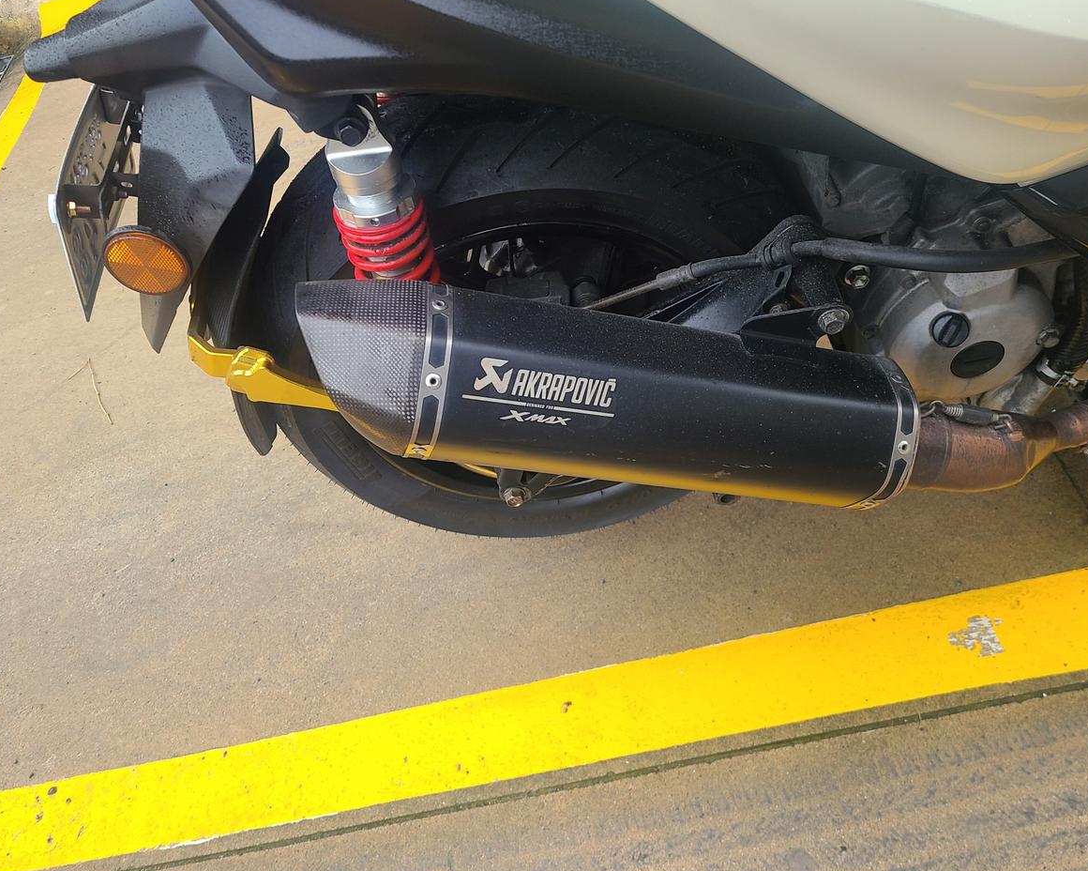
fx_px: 902
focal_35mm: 28
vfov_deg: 51.5
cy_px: 428
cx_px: 561
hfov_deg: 62.2
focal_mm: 5.4
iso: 80
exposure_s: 1/60
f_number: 1.8
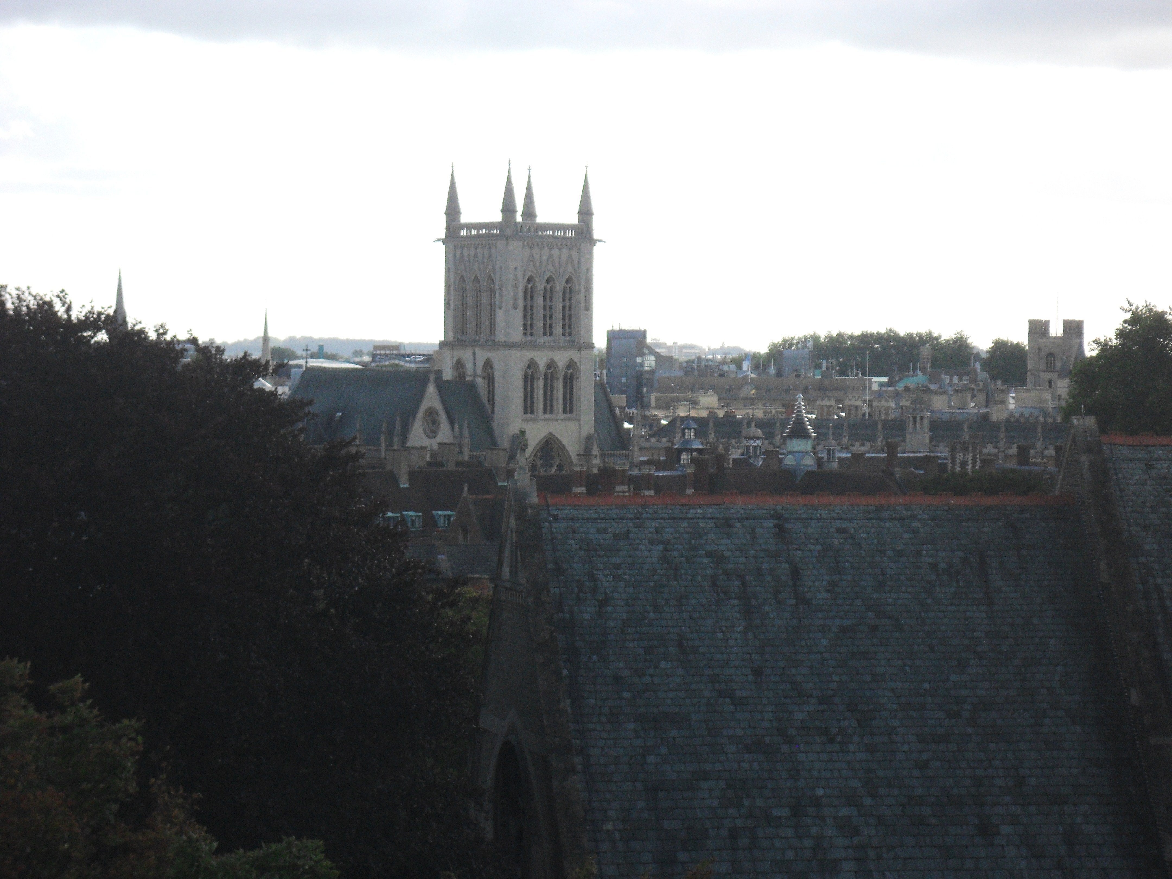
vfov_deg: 12.7
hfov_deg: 16.8
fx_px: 3961
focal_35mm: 117
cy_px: 440
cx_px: 586
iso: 80
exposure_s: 1/500
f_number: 5.4
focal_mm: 21
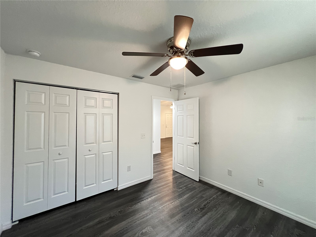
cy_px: 118
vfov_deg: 89.9
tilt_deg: +2.2
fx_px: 119
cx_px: 158
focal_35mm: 13
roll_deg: +0.0
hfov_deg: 106.2
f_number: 1.8
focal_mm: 1.57
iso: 640
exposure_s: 1/60
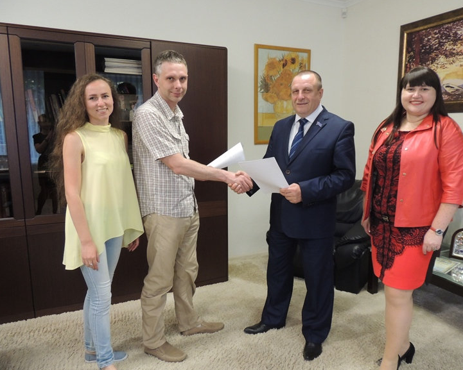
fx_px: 356
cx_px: 247
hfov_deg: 66.0
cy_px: 191
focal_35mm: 26
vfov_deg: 54.9
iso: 400
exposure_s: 1/20
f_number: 3
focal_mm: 4.3
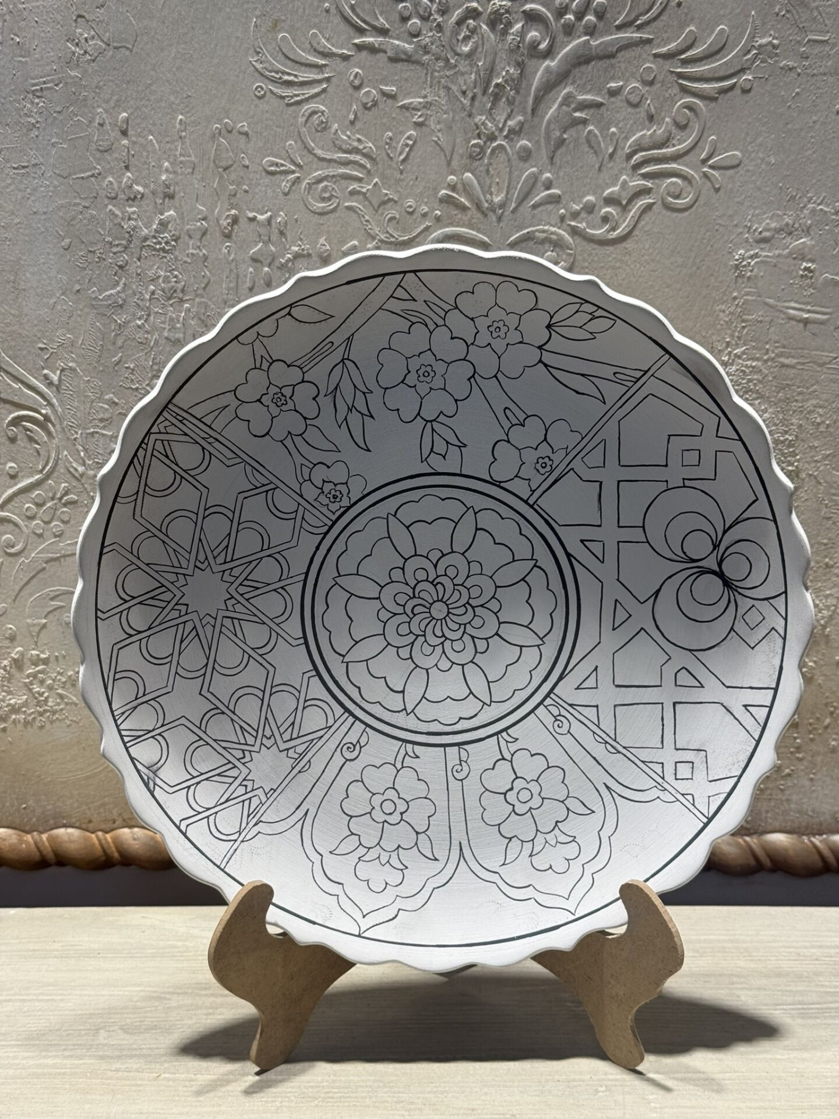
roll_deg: +0.9
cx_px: 420
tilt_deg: -15.7
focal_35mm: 48
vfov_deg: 39.7
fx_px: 1551
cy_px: 560
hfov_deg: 30.3
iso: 64
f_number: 1.78
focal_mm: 6.76
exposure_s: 1/253
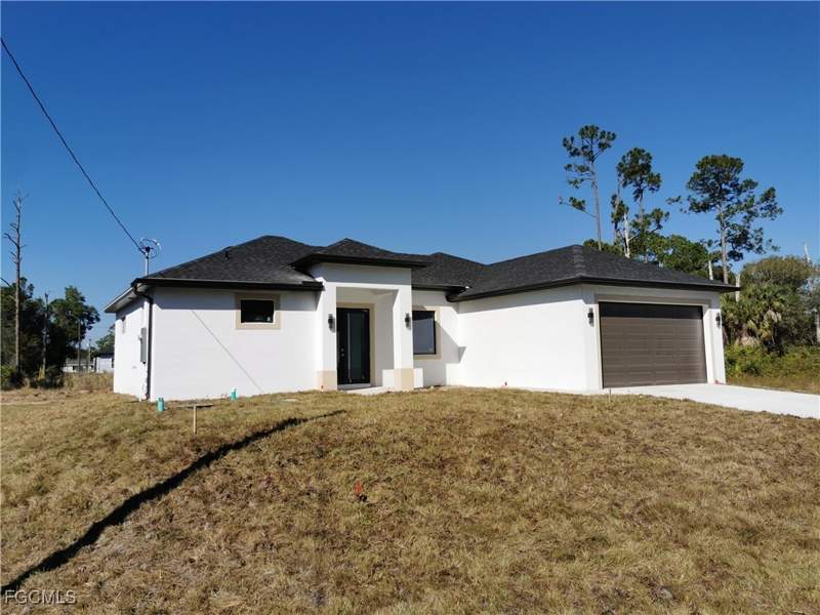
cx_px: 410
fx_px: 640
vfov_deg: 51.4
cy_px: 308
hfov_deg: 65.3
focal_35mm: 27
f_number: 1.6
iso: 50
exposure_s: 1/6623
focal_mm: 5.56
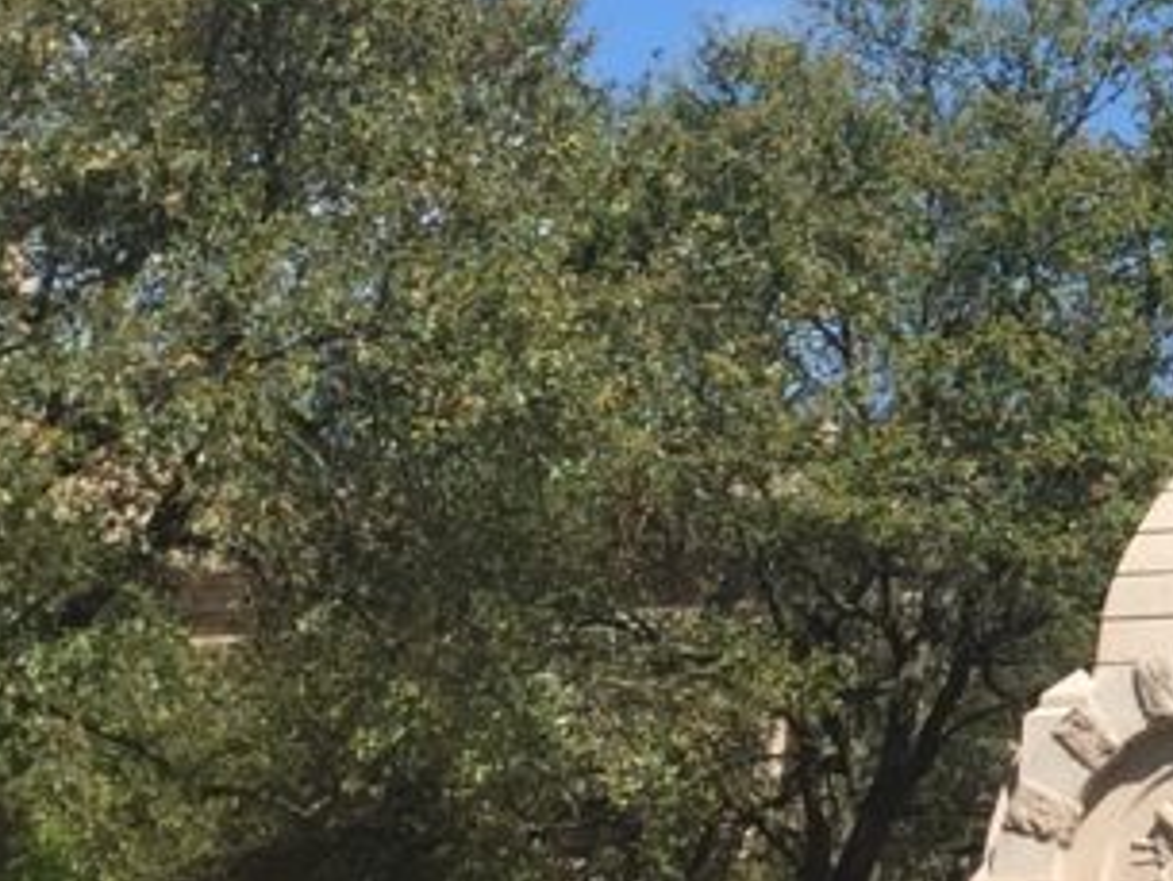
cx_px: 2134
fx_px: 5153
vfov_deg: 9.5
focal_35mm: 152
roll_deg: -3.0
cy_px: -373
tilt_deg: +19.0
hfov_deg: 11.9
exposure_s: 1/1883
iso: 32
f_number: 2.2
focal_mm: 4.15
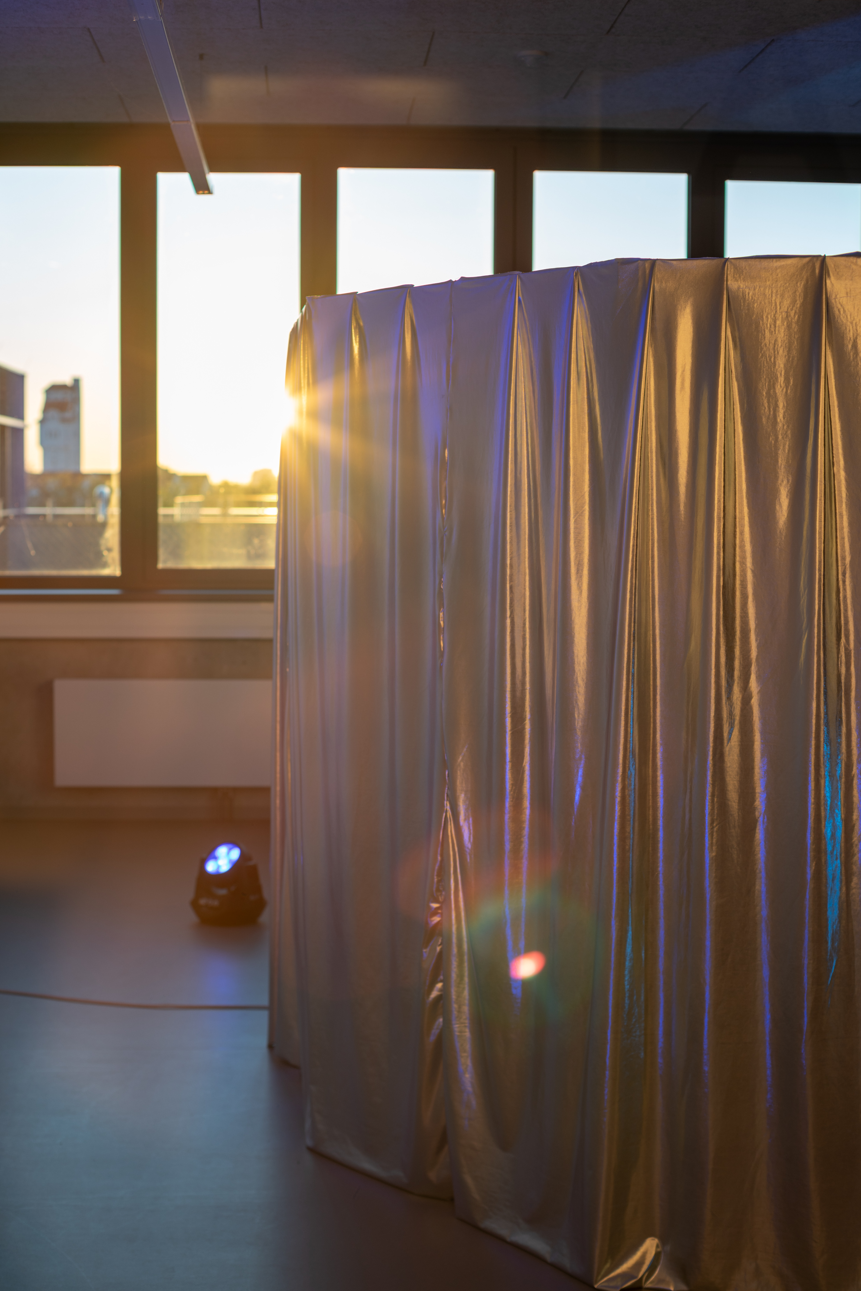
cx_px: 413
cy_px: 678
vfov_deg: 37.5
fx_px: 1901
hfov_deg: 25.5
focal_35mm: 53
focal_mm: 50
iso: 100
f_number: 3.5
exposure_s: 1/100
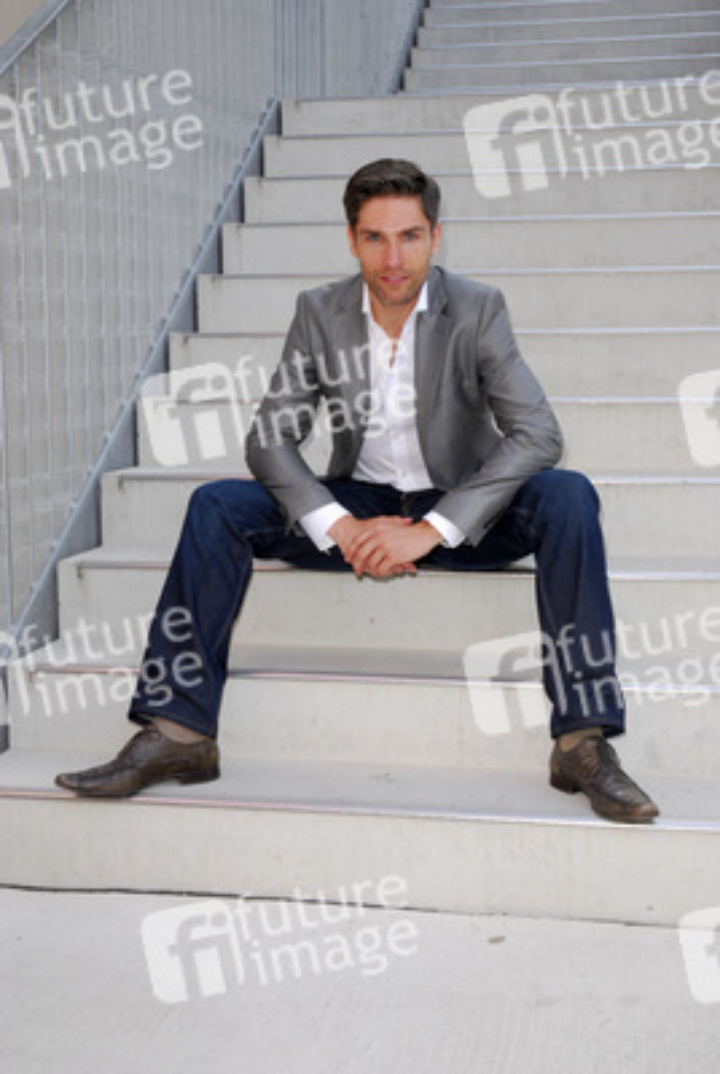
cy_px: 537
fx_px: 1525
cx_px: 360
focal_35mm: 51
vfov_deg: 38.8
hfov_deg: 26.6
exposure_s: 1/60
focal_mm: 34
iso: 200
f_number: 5
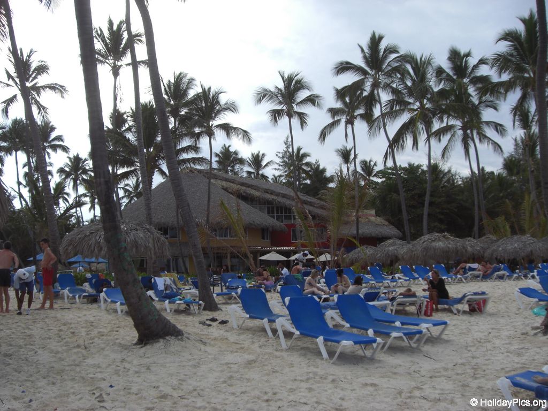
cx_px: 274
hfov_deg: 49.0
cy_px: 206
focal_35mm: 38
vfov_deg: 37.7
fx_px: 602
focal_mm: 6.2
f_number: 2.7
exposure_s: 1/800
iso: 64
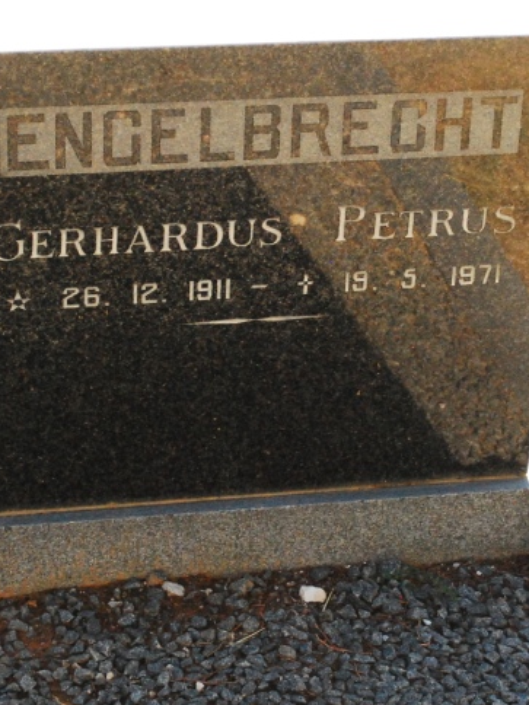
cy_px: 308
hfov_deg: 12.8
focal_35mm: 116
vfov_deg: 17.0
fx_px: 2364
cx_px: 280
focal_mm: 38
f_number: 5.3
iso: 1600
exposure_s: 1/1250
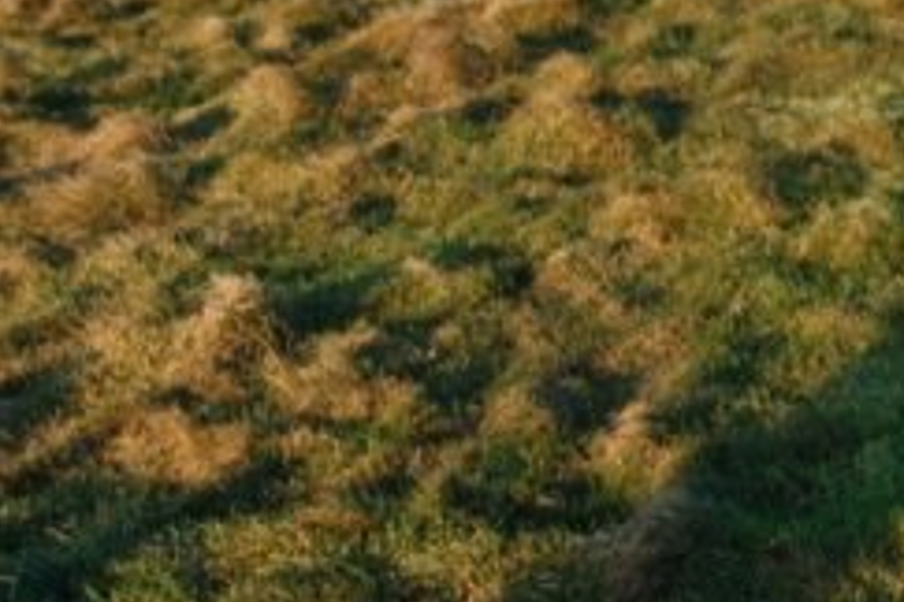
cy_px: -113
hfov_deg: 26.1
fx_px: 1783
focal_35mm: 71
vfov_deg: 18.2
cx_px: 1008
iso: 400
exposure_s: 1/250
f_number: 8
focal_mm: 18
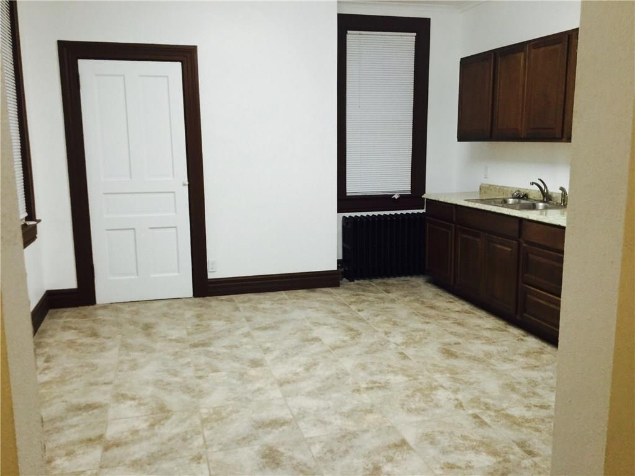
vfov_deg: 45.4
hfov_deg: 58.4
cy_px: 238
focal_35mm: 31
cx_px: 318
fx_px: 569
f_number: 2.4
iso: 80
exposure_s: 1/30
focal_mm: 3.3
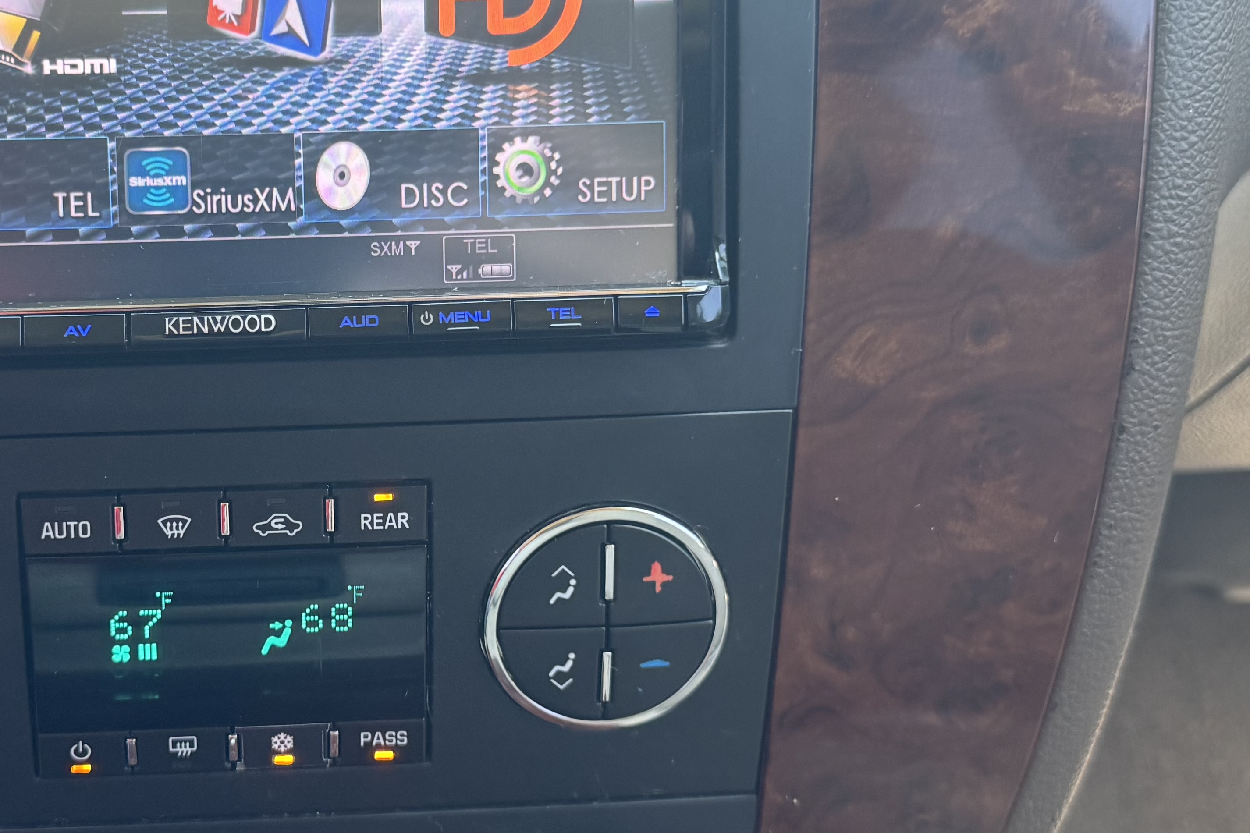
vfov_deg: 27.0
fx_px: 1736
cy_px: 374
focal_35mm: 50
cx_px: 313
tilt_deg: -31.9
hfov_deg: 38.6
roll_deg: +1.5
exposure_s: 1/93
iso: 200
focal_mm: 6.76
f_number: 1.78
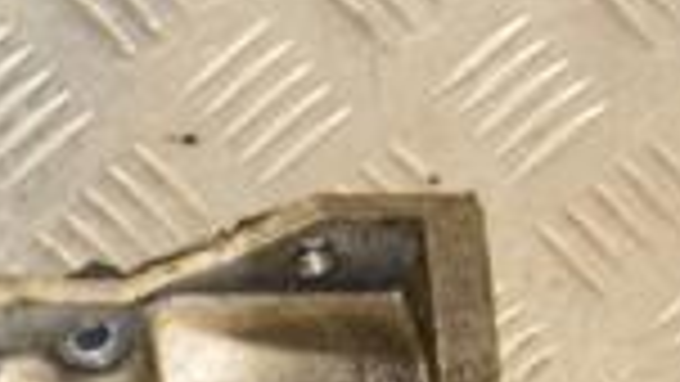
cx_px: -567
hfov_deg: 8.7
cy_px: 867
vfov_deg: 5.0
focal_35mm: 237
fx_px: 4274
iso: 800
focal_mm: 38
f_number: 5
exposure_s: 1/100
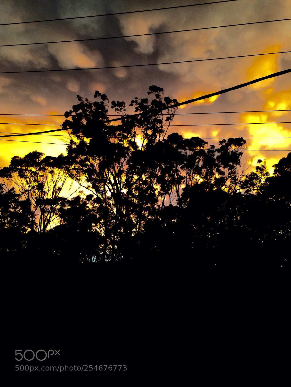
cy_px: 194
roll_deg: -1.6
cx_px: 146
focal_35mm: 33
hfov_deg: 42.9
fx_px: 370
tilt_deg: +13.0
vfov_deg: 55.4
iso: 100
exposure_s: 1/20
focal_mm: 4.12
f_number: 2.4
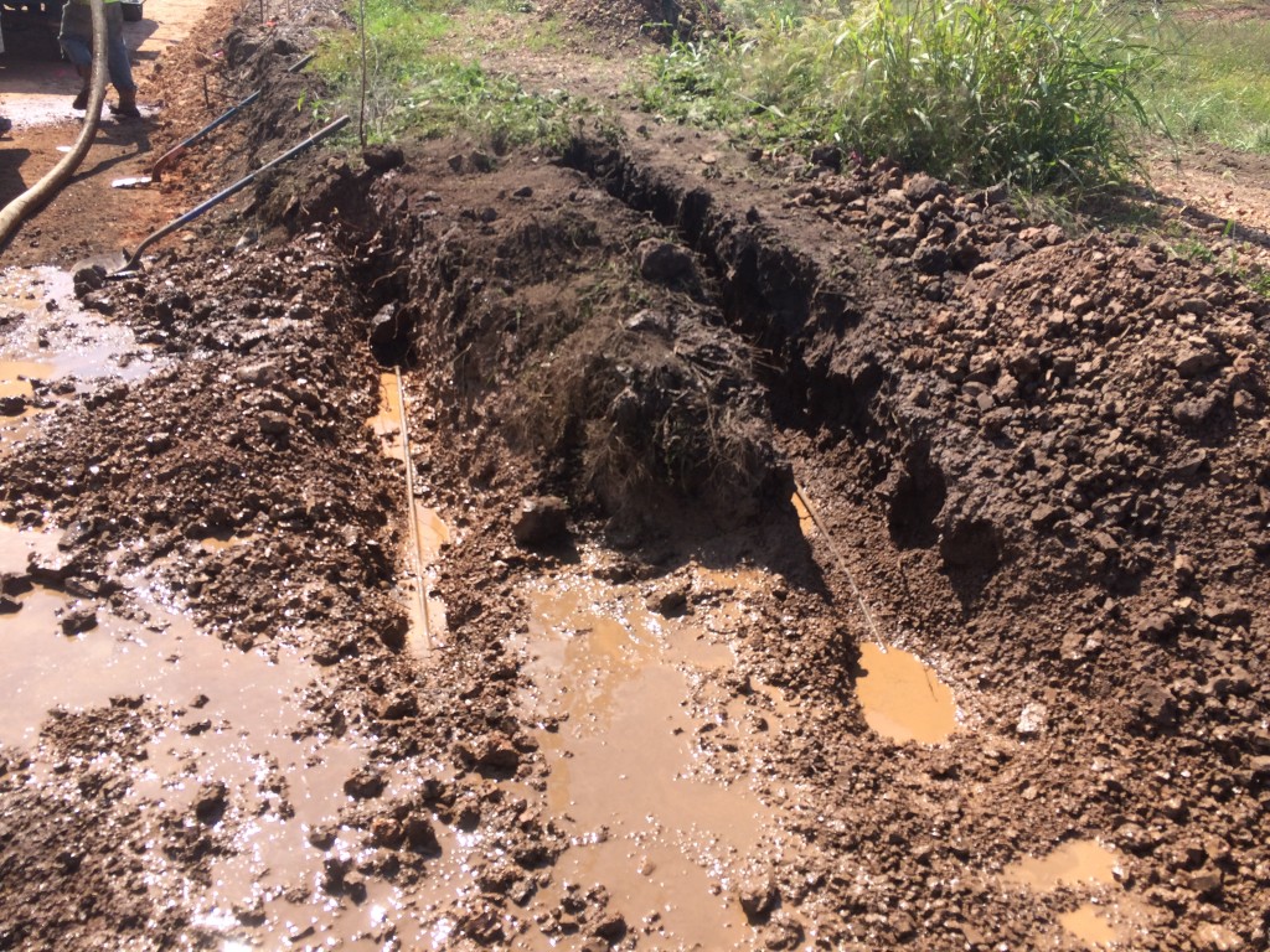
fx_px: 1101
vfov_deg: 46.8
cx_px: 635
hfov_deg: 60.0
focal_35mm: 30
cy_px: 476
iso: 32
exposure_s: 1/977
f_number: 2.2
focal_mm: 4.12
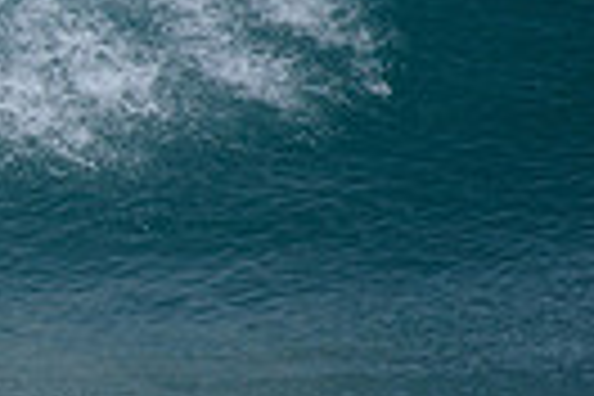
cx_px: -608
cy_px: 70
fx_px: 36264
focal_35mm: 2198
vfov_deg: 0.6
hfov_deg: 0.9
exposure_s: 1/2500
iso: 250
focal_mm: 500
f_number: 6.3
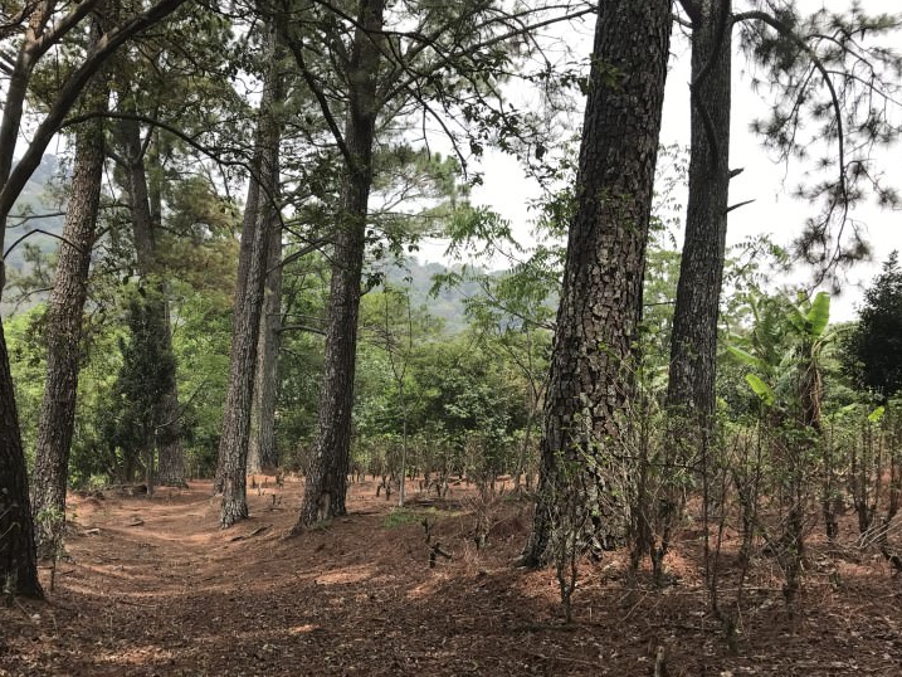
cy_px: 415
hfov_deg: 46.4
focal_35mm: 40
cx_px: 345
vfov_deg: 35.8
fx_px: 1042
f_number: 1.8
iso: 20
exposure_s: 1/1140
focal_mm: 3.99
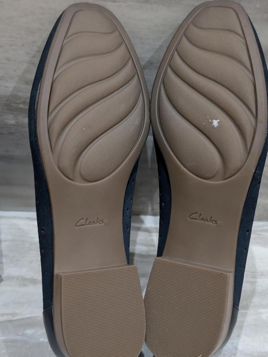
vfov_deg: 36.8
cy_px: 184
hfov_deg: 28.0
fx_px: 537
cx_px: 140
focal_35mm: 52
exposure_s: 1/60
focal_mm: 6.9
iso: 1100
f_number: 1.68
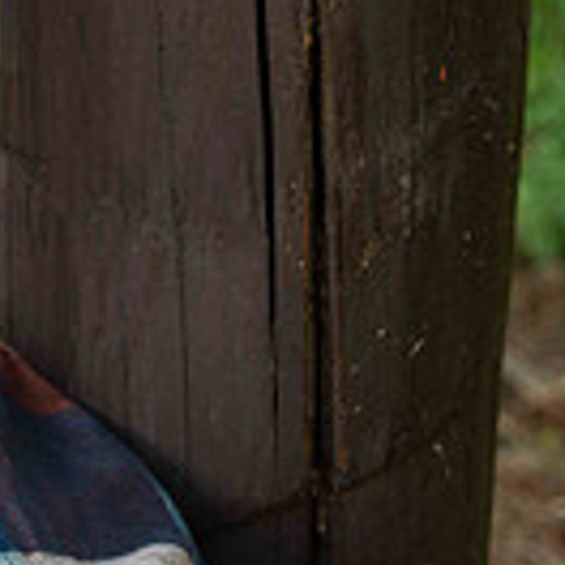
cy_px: 332
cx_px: -146
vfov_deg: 6.7
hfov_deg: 6.6
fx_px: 4838
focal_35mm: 262
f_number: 5
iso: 400
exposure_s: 1/200
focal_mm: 70
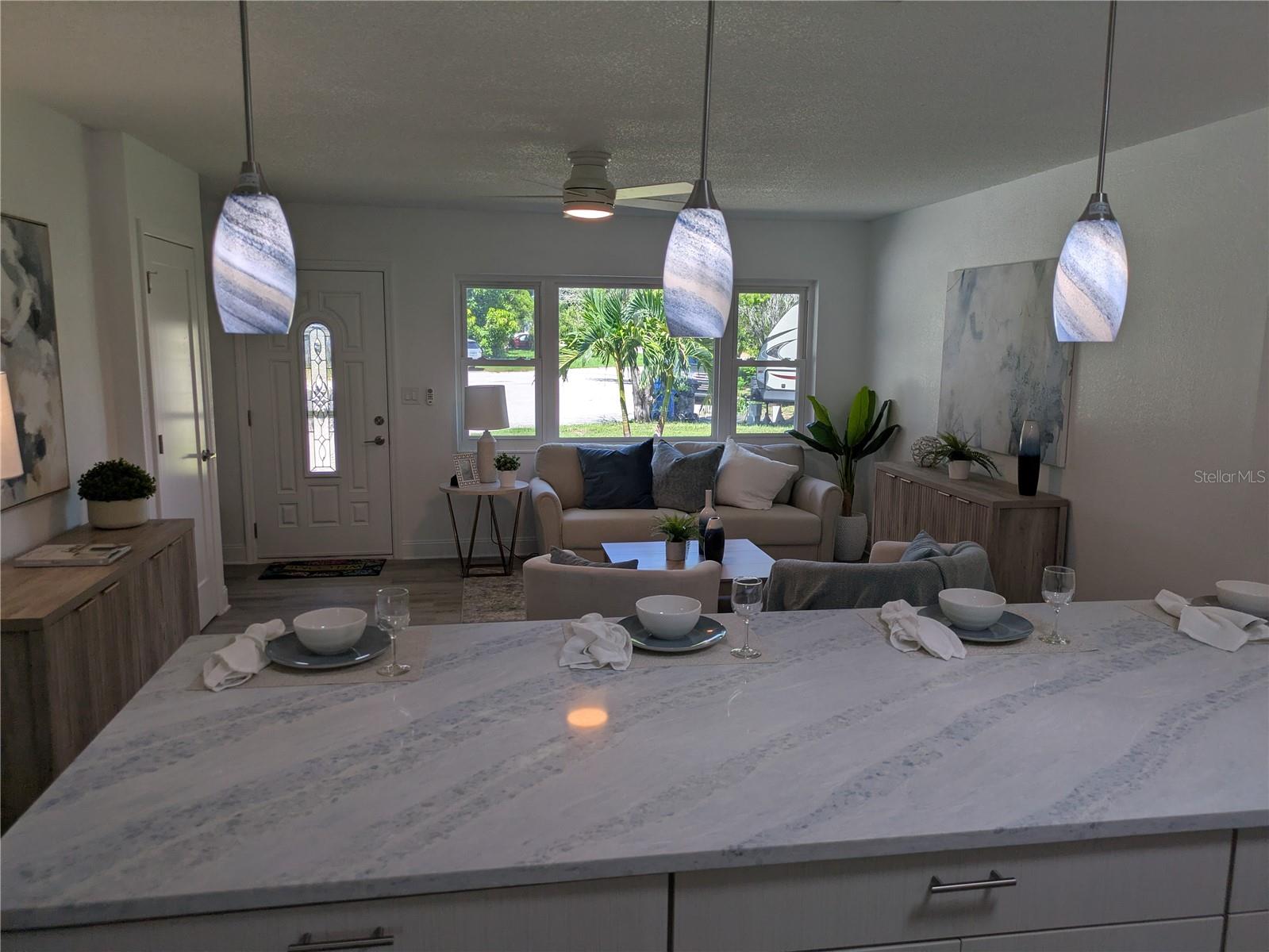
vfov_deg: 54.9
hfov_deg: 69.4
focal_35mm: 25
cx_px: 634
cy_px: 476
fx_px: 917
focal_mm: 5.43
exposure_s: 1/393
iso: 59
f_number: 1.89
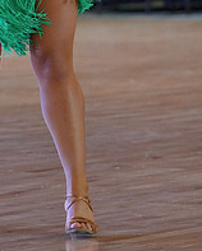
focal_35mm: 389
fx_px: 2903
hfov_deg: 4.0
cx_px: -7
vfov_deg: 4.9
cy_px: -83
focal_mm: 141
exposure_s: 1/400
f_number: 5
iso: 4000
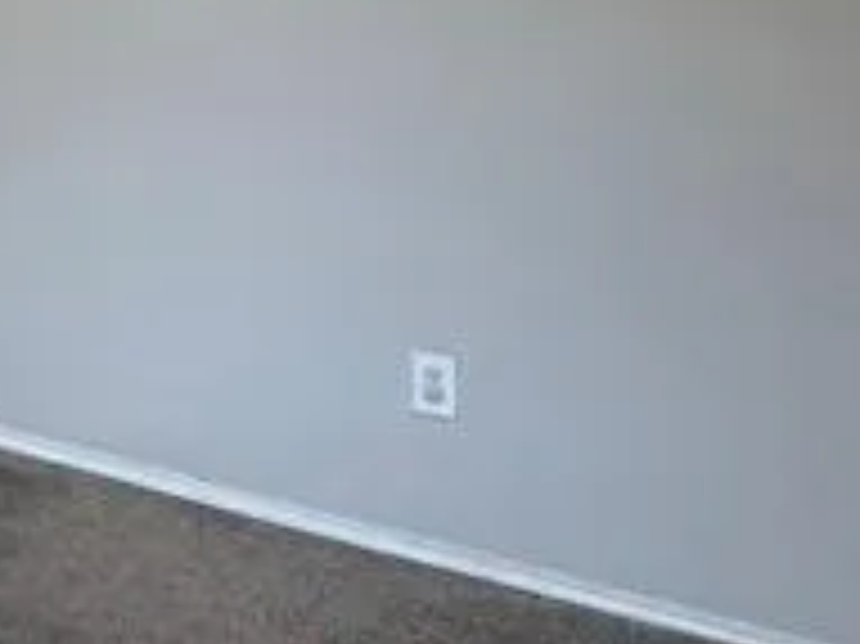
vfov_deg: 18.7
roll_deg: +0.2
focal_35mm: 75
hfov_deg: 19.2
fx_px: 1862
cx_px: -720
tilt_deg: -0.8
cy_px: -104
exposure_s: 1/120
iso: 100
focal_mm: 2.22
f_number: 2.2
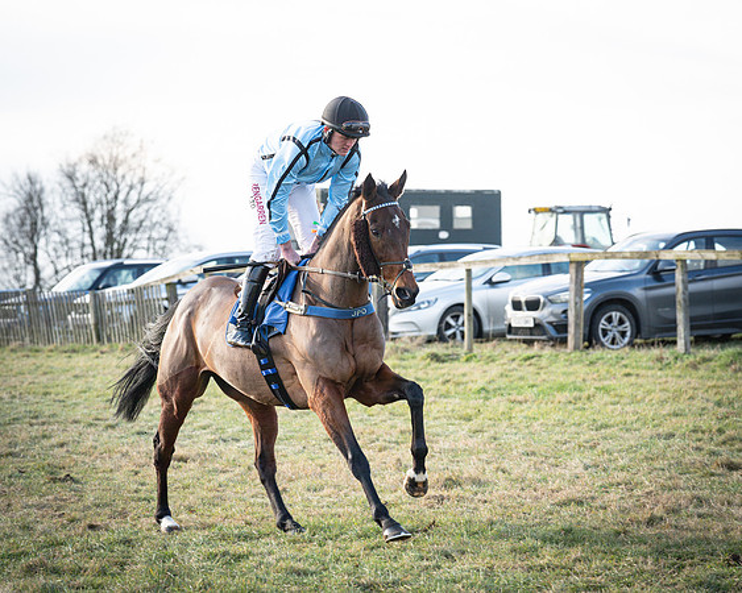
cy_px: 296
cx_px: 356
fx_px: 3339
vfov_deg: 10.1
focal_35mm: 152
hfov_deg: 12.7
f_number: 5
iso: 400
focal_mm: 135
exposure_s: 1/850
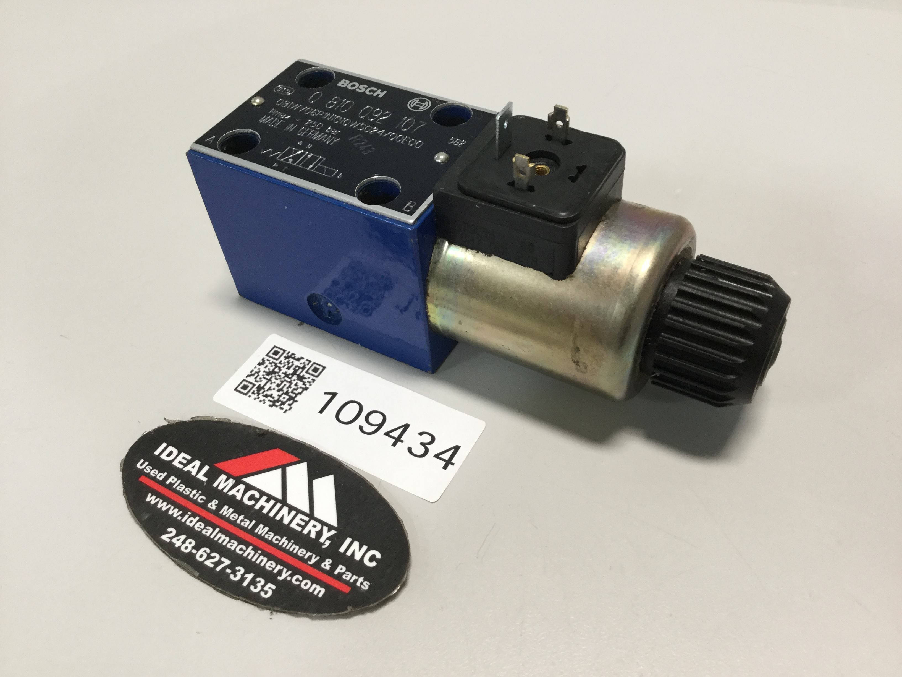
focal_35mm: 31
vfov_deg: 45.4
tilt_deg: -49.2
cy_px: 338
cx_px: 451
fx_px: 808
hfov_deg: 58.4
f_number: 2.4
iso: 64
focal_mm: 3.3
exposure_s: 1/30
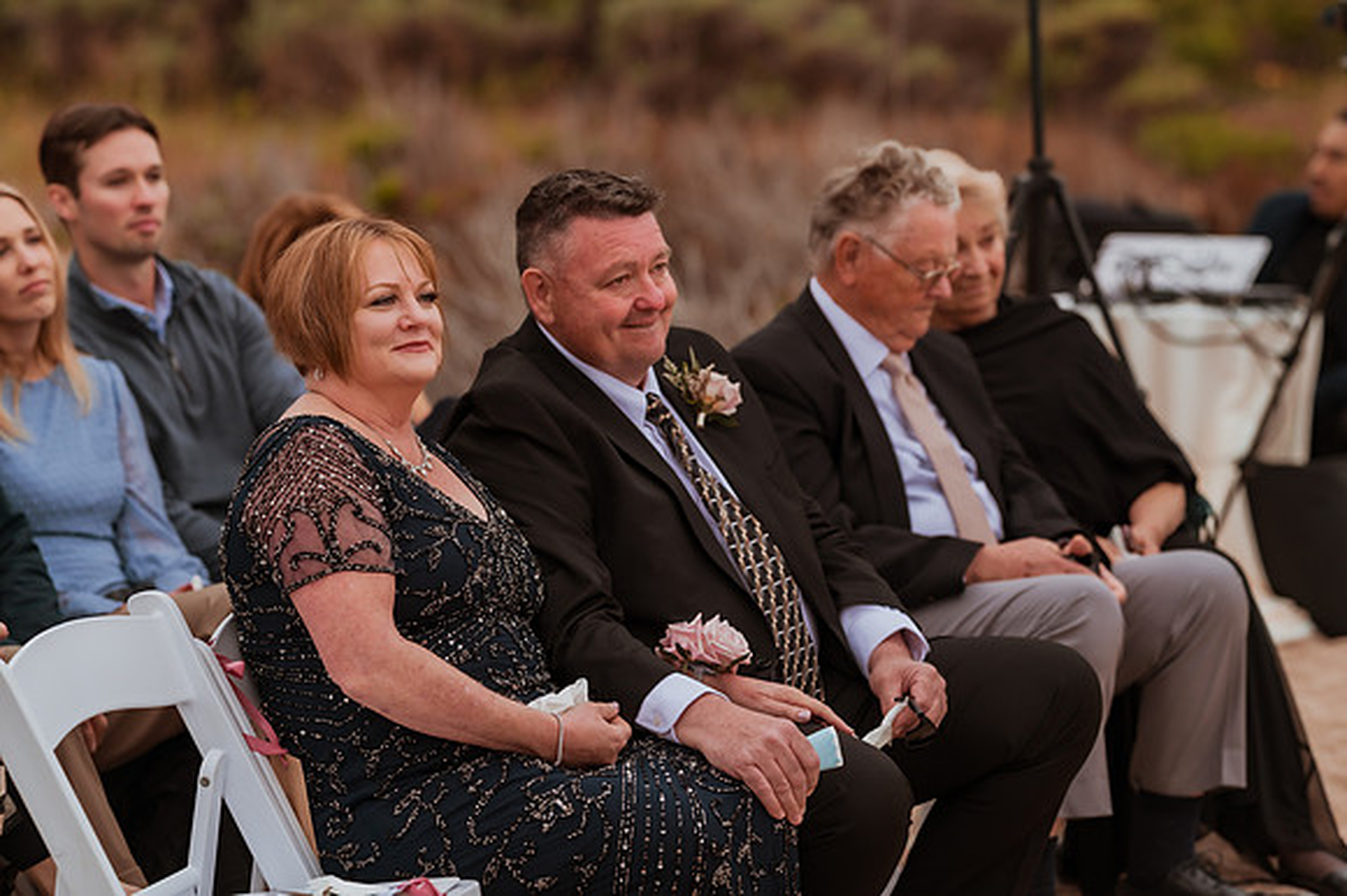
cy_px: 448
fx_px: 5048
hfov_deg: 15.2
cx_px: 674
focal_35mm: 135
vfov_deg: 10.1
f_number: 3.2
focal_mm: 135
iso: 500
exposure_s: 1/1000
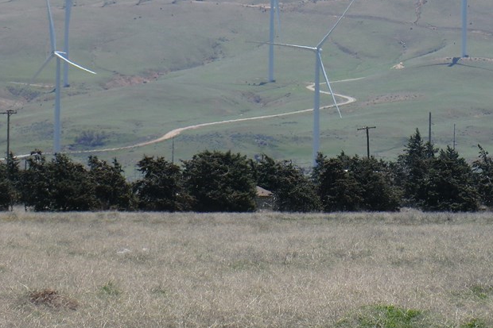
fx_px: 4682
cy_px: 33
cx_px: 375
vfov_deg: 4.0
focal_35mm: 342
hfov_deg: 6.0
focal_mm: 35.7
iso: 64
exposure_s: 1/500
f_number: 5.2
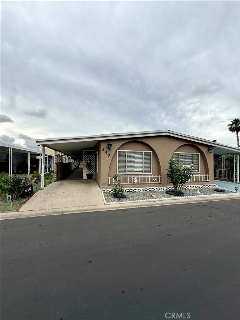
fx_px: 129
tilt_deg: +1.3
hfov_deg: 85.7
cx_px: 120
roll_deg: -0.2
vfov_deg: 102.1
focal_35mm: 14
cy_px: 160
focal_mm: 2.22
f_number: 2.2
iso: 25
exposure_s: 1/770
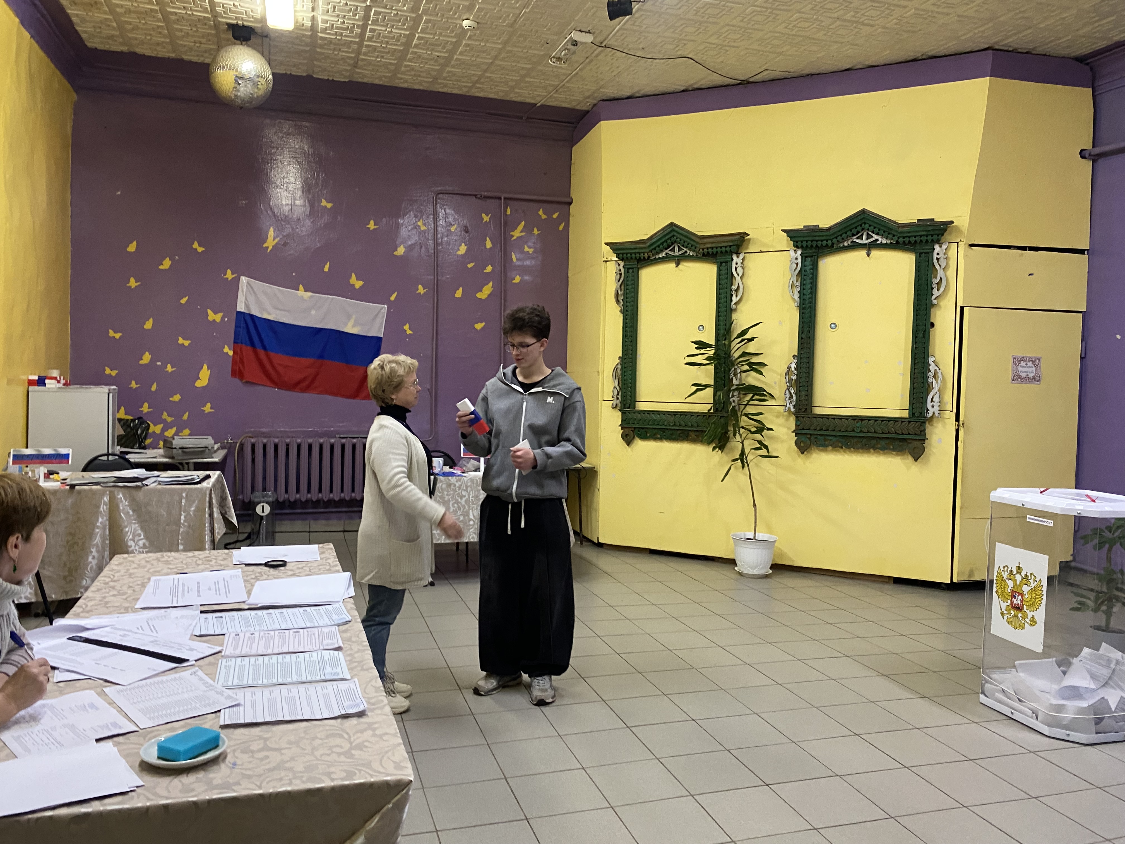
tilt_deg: -1.8
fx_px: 845
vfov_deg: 53.1
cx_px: 562
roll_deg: -0.6
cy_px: 422
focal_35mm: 26
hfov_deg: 67.3
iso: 250
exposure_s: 1/50
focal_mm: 4.25
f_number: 1.8
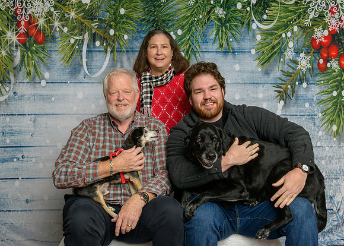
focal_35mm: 44
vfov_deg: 31.8
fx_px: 430
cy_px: 128
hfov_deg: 43.5
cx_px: 189
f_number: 10
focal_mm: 36
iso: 400
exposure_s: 1/125
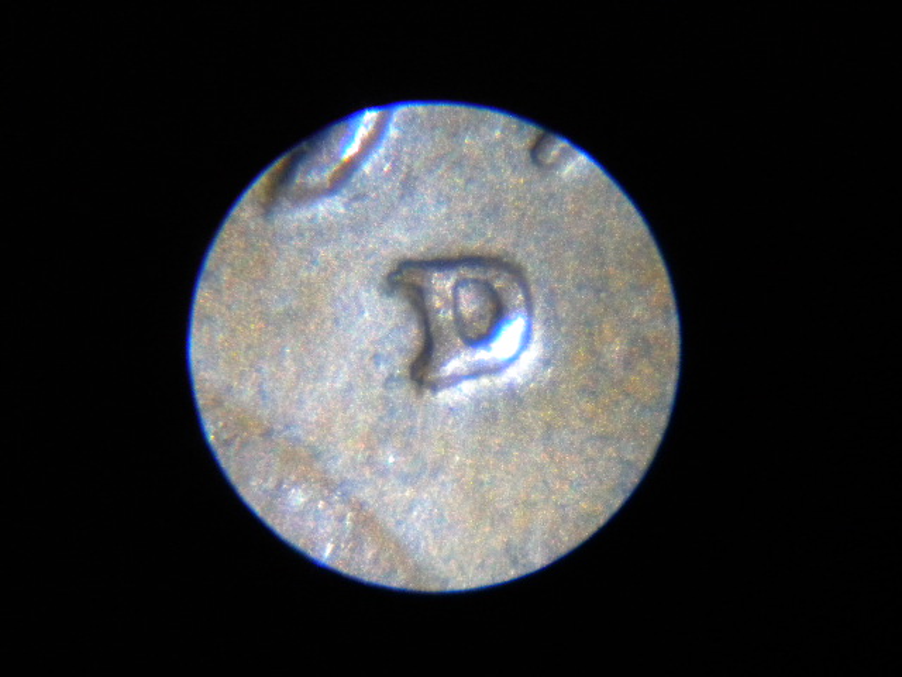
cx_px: 451
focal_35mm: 41
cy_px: 338
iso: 400
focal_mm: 7.4
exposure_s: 1/11.1
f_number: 3.5
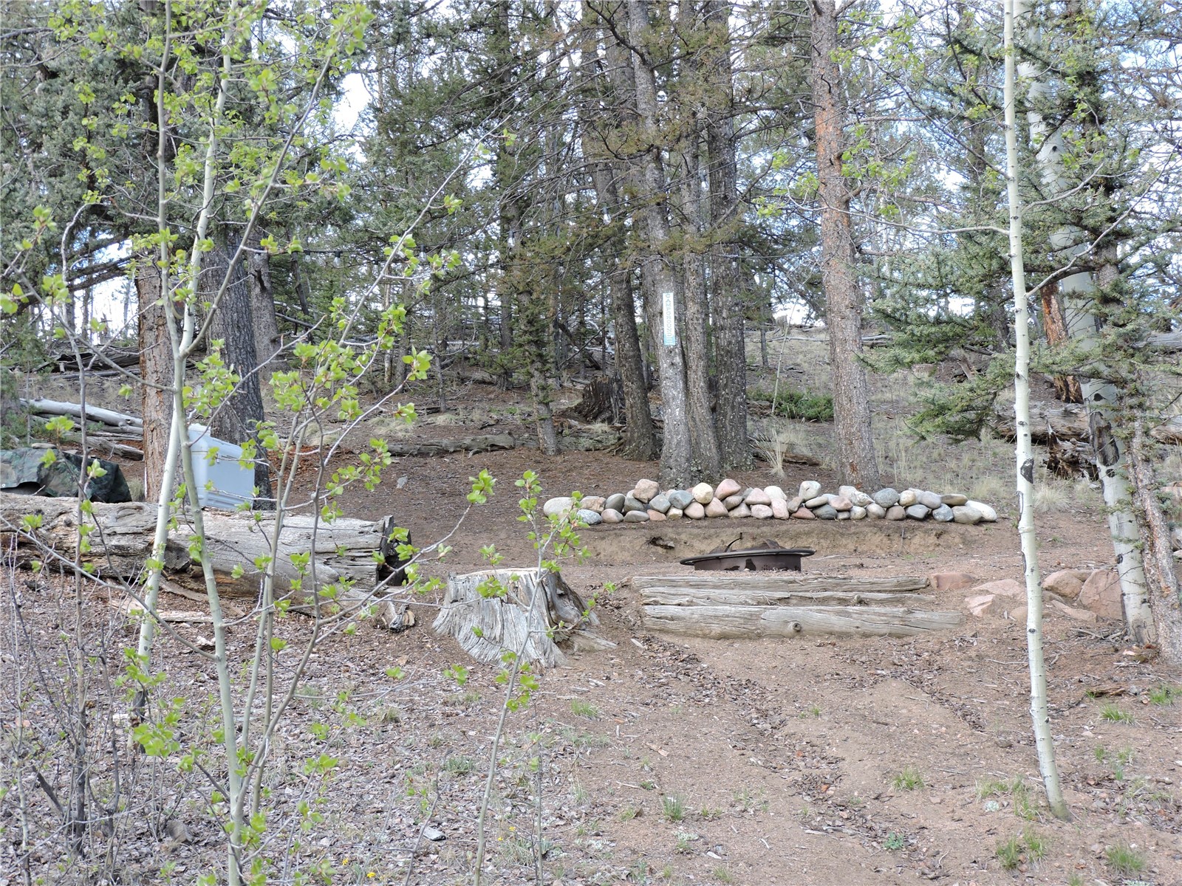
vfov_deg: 30.9
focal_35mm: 47
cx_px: 591
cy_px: 443
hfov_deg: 40.4
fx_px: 1605
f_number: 3.5
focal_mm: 8.4
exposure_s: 1/50
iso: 100
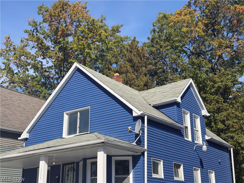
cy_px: 92
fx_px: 338
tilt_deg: +19.5
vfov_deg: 30.3
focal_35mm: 48
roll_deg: +0.5
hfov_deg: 39.7
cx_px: 122
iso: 80
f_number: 1.78
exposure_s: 1/4329
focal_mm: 6.76
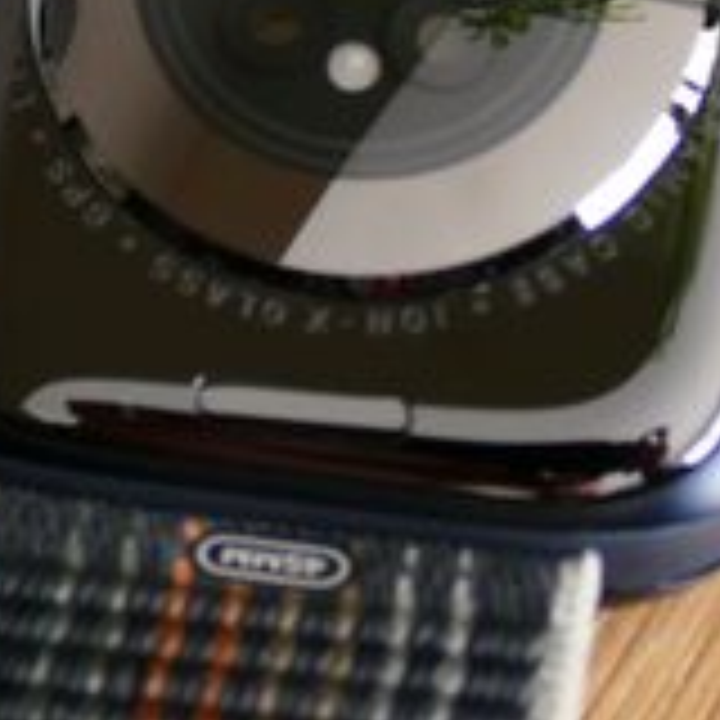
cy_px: -63
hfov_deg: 7.7
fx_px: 5318
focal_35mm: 226
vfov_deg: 7.7
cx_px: -104
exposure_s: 1/80
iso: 320
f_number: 3.5
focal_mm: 21.41
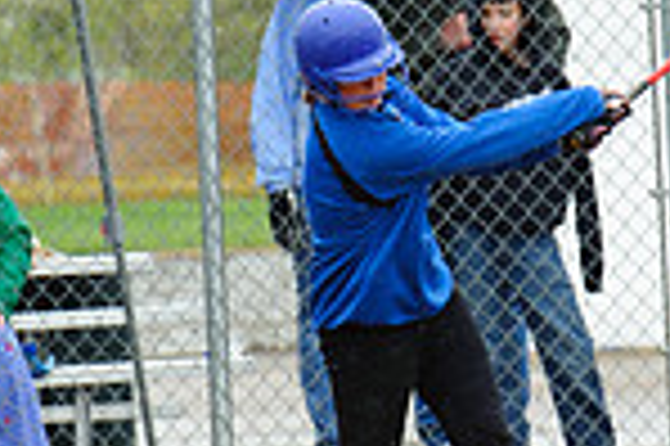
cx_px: 459
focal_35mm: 779
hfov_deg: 2.7
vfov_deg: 1.8
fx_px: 14482
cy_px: 320
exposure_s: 1/750
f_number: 5.6
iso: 400
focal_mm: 200
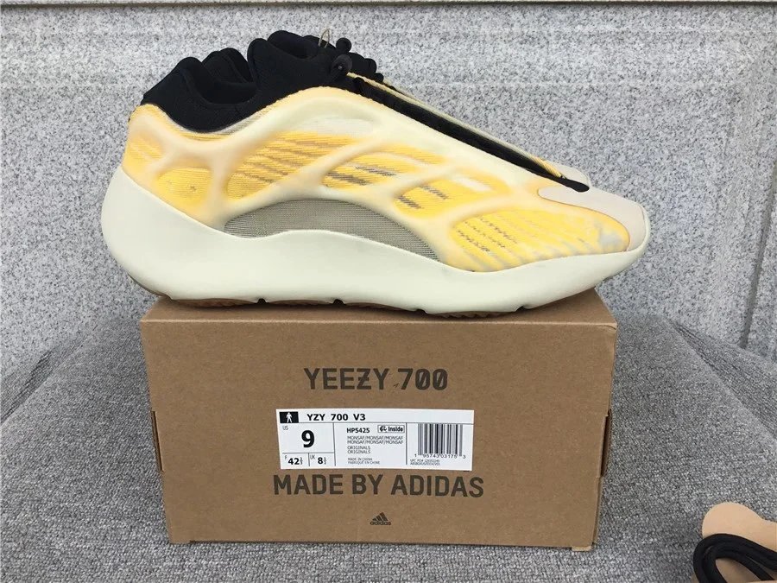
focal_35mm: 31
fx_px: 696
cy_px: 292
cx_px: 388
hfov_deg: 58.4
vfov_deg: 45.4
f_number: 2.4
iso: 25
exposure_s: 1/301
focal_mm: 3.3
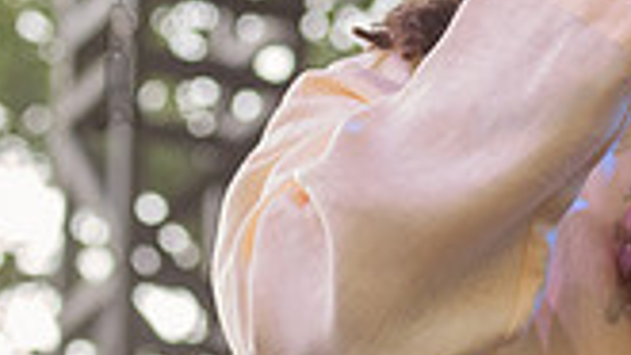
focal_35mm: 352
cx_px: 524
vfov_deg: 3.5
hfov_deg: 6.1
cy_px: 165
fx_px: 5892
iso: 1600
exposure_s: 1/500
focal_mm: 80
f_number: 4.5
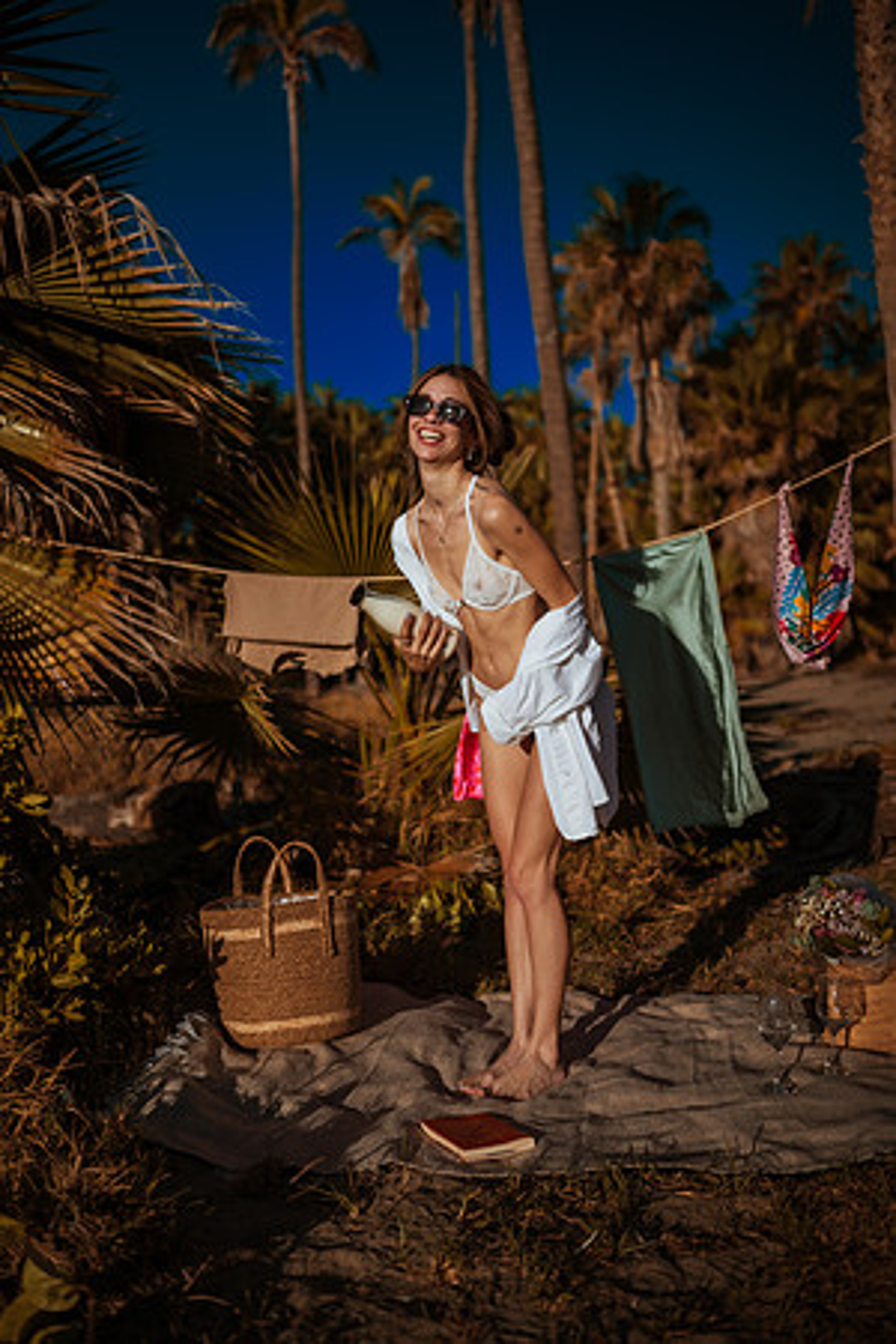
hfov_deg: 37.9
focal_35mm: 35
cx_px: 448
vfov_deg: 54.4
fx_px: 1307
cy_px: 672
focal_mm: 35
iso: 50
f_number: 1.8
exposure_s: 1/6400
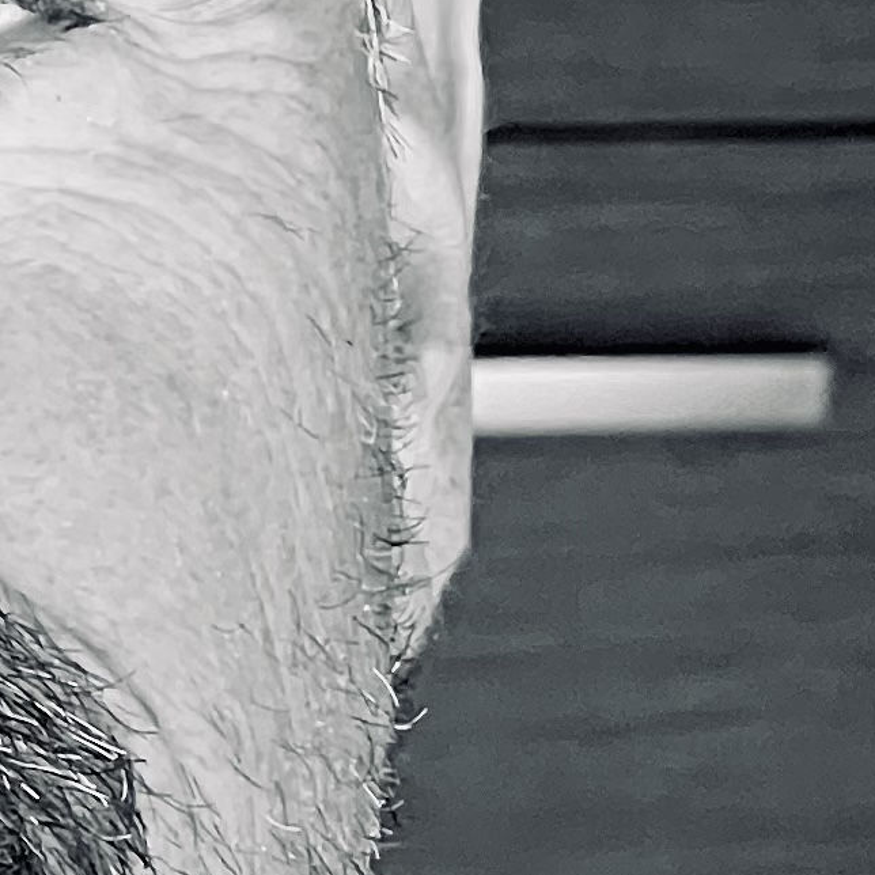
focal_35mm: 426
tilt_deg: -20.8
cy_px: 645
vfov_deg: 4.1
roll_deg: -0.2
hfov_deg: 4.1
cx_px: -467
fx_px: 12183
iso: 250
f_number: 2.8
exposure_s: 1/92
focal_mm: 9
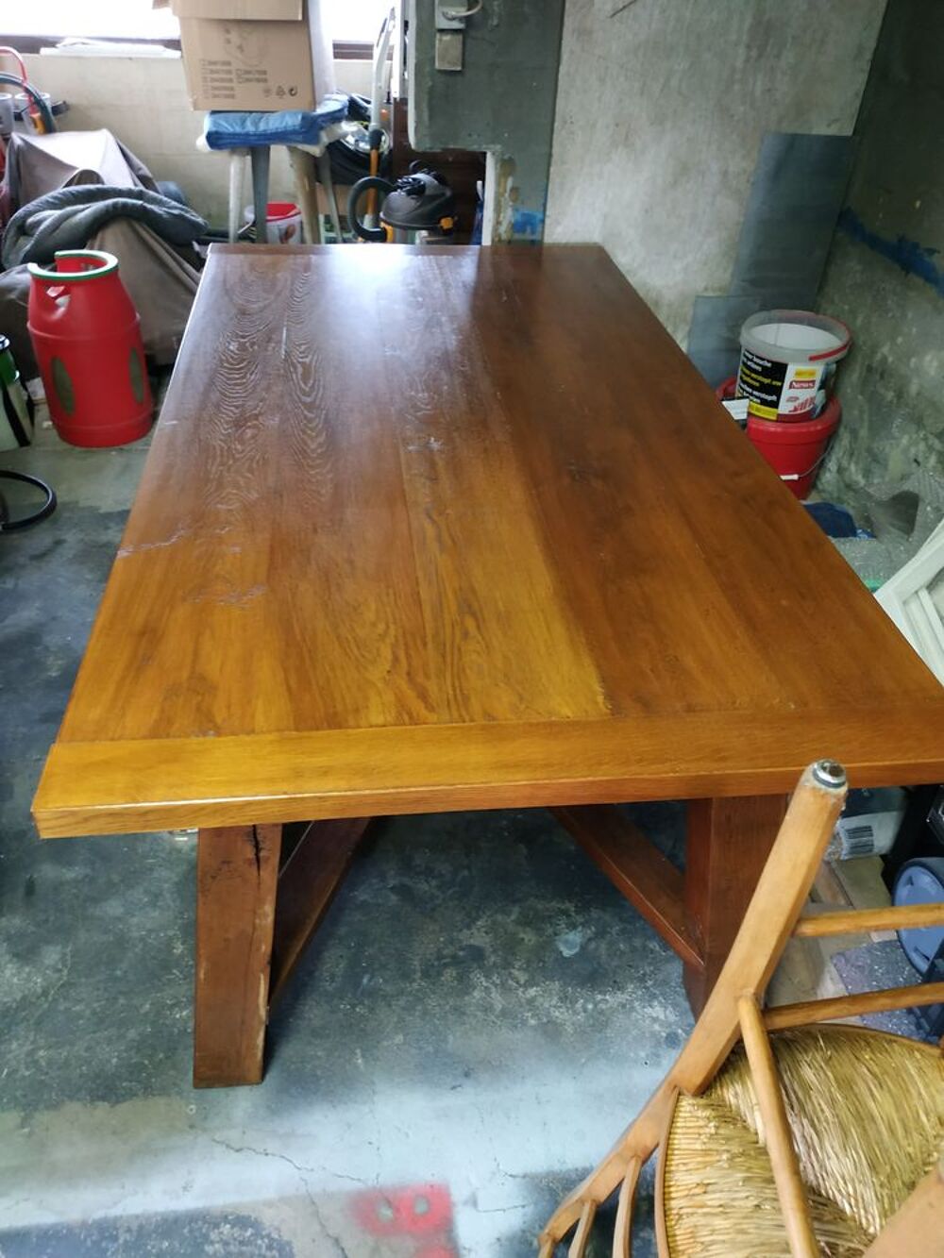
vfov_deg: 71.6
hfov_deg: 56.8
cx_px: 472
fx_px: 873
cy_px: 629
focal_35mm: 24
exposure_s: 1/20
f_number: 1.9
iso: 500
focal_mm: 3.94
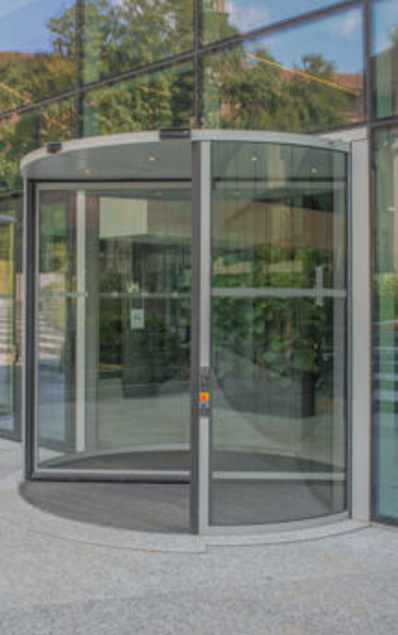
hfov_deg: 28.5
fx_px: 780
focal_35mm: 45
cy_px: 281
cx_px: 149
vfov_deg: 44.3
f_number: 10
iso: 400
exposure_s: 1/125
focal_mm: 35
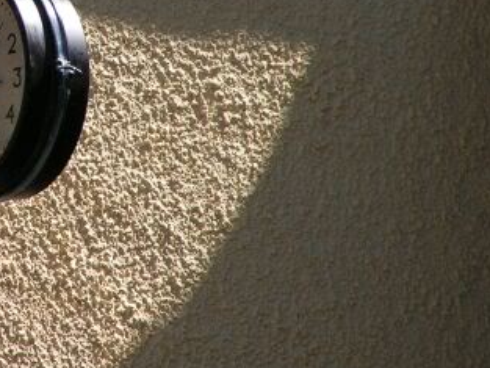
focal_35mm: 644
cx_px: -23
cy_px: 63
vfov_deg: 2.3
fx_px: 9120
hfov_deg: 3.1
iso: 64
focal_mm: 48
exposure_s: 1/400
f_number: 4.8
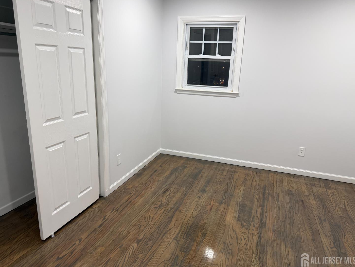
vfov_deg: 54.9
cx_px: 177
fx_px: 256
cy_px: 132
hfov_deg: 69.4
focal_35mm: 25
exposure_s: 1/120
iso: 200
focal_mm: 6.76
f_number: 1.78
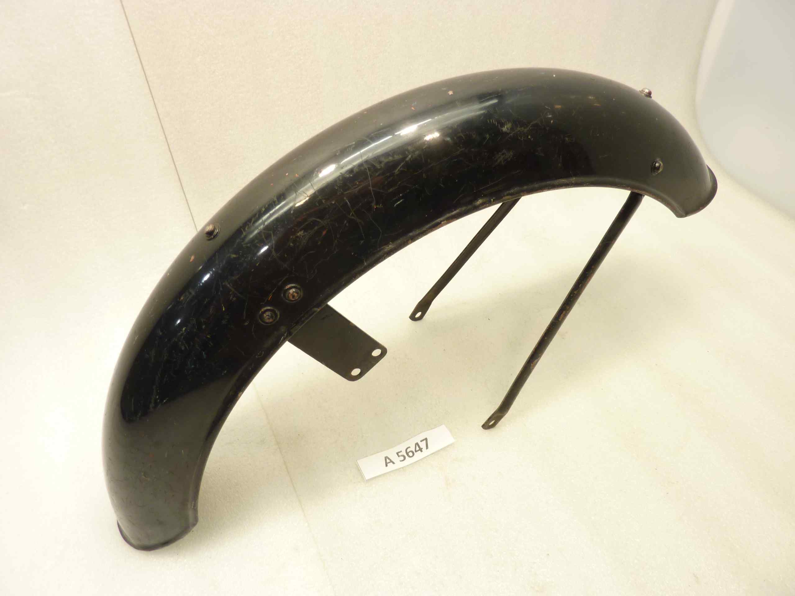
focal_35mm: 25
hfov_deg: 69.4
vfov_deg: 54.9
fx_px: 574
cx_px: 398
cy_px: 298
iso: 80
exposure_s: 1/15
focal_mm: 4.1
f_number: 3.3
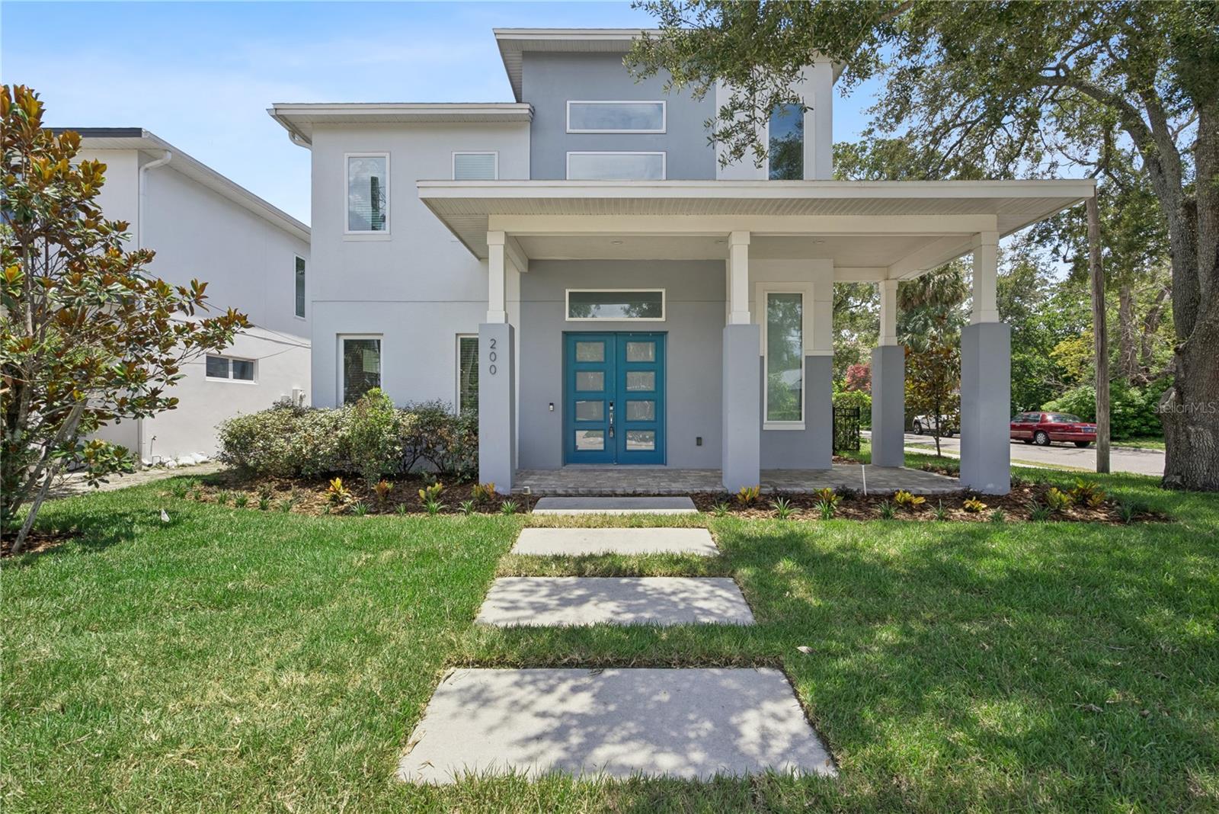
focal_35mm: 16
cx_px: 610
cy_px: 407
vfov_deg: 73.8
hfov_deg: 96.7
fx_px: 542
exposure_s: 1/125
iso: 200
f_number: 13
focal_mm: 16
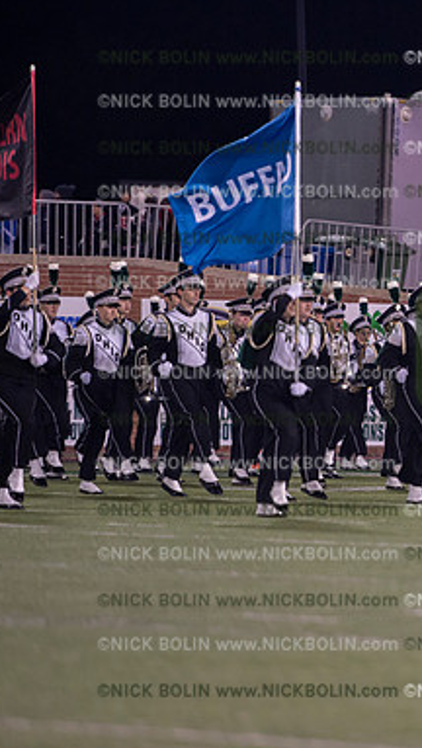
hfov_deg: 3.8
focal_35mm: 317
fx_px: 6294
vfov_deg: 6.8
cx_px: 553
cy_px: 374
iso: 2500
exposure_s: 1/1250
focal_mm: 200
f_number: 2.8
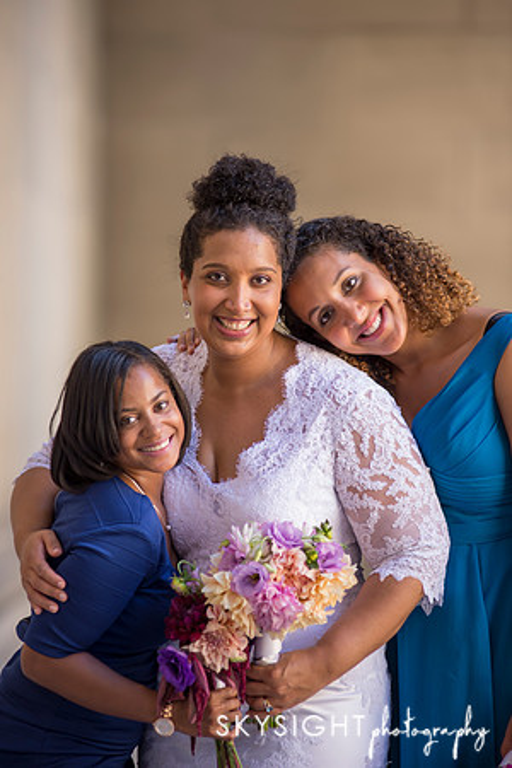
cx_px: 256
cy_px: 384
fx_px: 3946
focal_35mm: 185
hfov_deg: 7.4
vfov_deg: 11.1
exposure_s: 1/200
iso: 400
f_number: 2.8
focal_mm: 185
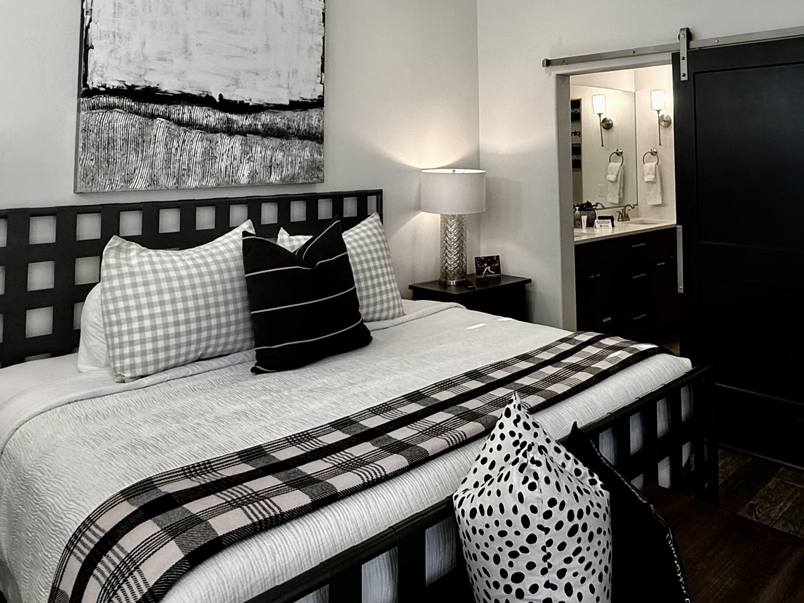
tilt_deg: +4.1
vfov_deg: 45.5
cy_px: 112
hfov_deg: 60.9
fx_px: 674
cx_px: 502
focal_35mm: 29
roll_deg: -0.1
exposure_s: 1/120
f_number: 2.2
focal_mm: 2.22
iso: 100
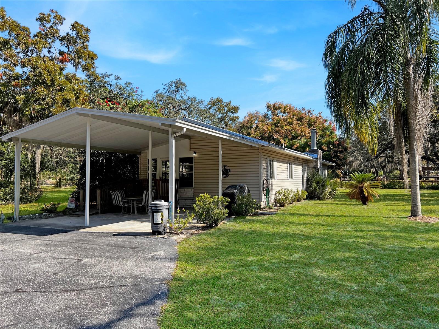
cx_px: 220
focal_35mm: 26
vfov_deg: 53.1
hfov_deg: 67.3
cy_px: 164
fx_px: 330
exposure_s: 1/1972
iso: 50
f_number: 1.5
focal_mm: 5.7
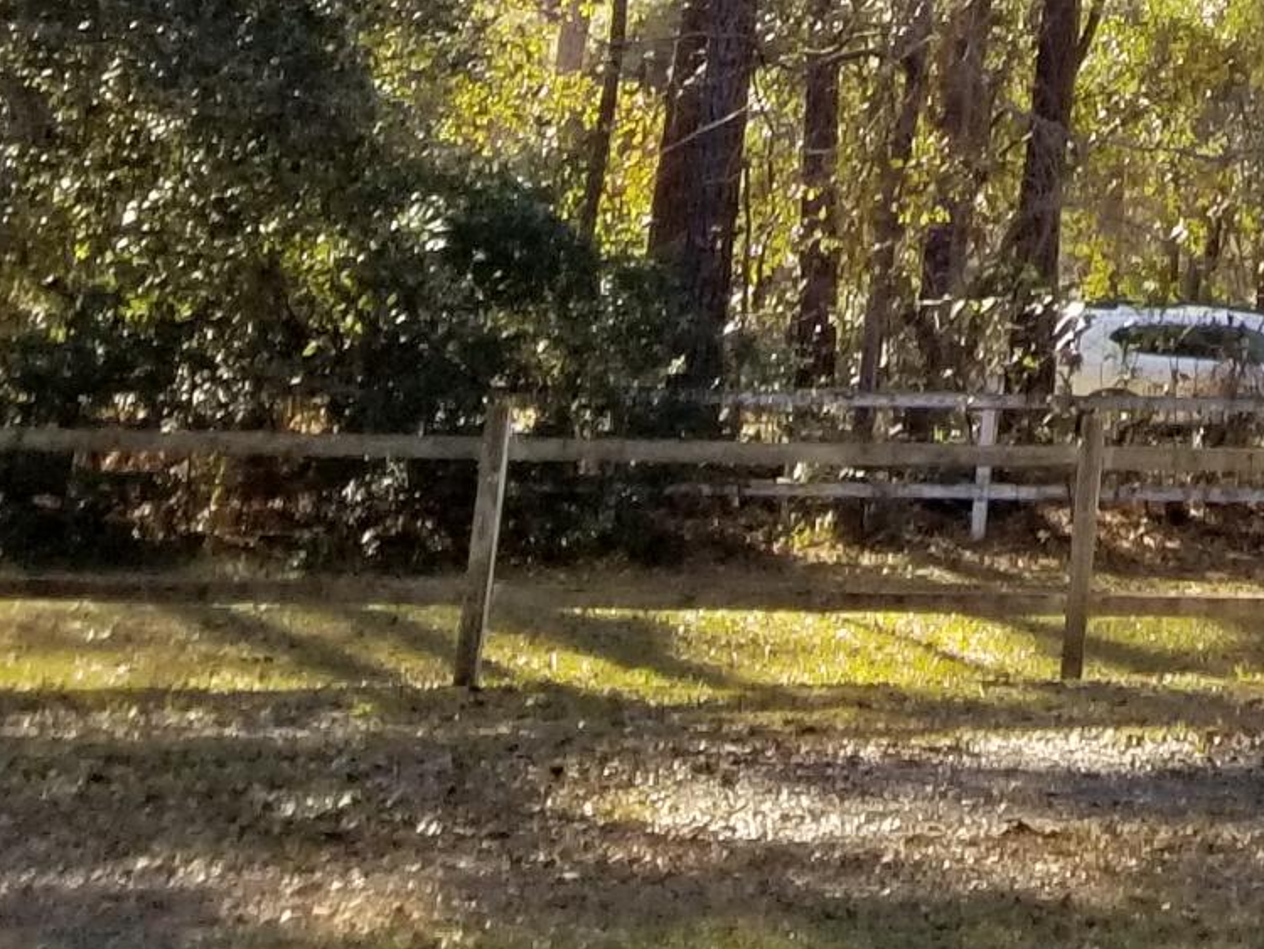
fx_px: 3799
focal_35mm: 104
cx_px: 2349
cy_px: -910
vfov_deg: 12.6
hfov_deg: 15.8
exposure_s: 1/403
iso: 50
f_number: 1.7
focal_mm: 4.25
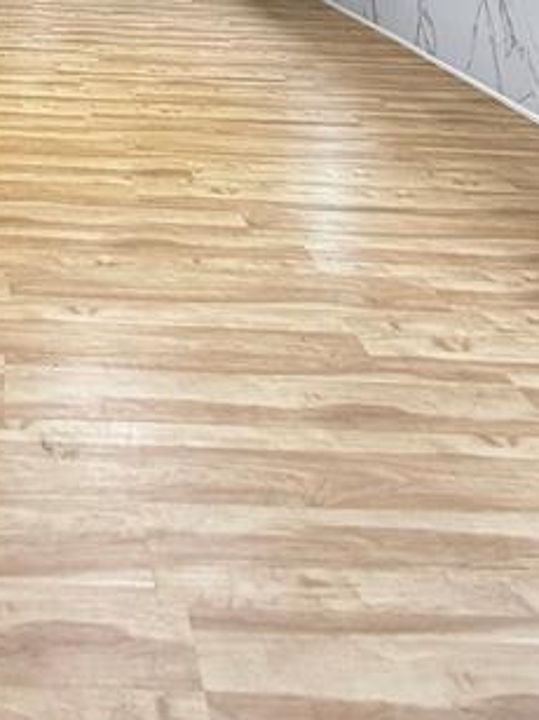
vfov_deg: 41.5
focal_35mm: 35
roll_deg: -3.3
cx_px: 23
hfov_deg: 37.2
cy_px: -77
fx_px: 727
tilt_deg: -8.5
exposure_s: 1/60
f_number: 2.2
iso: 400
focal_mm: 2.22
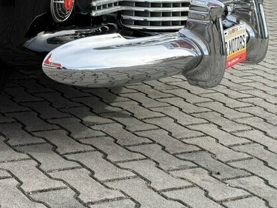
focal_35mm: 68
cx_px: -92
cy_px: -67
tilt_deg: -4.2
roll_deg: -3.1
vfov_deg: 19.8
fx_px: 544
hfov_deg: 24.5
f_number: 1.78
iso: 100
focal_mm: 6.76
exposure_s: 1/1618
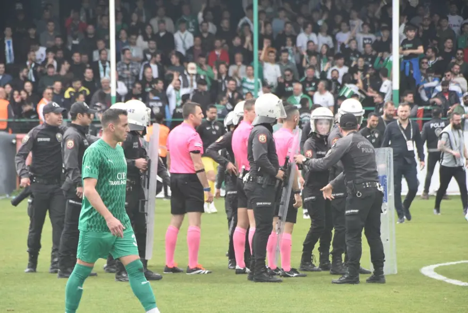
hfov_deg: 6.9
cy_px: 156
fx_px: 3902
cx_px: 234
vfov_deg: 4.6
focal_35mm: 300
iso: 800
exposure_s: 1/800
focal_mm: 200
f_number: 8
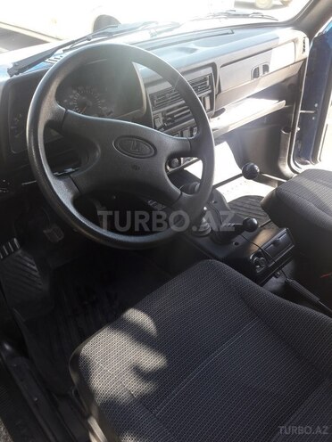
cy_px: 221
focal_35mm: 28
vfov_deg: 63.4
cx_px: 166
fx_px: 358
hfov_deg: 49.7
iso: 64
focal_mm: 3.7
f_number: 1.9
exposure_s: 1/100
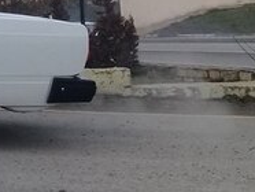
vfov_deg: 13.2
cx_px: -180
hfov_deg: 15.7
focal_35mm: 110
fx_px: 811
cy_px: -17
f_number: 2.2
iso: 50
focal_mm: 3.3
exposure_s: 1/186
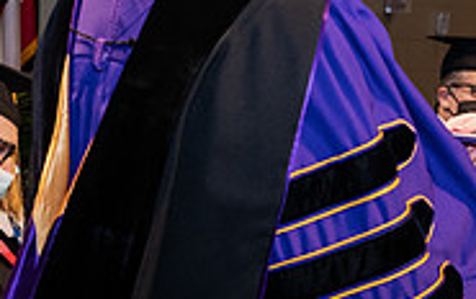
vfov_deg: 6.6
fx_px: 2571
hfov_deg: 10.5
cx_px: 437
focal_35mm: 198
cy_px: 79
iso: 1600
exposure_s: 1/200
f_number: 6.3
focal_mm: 62
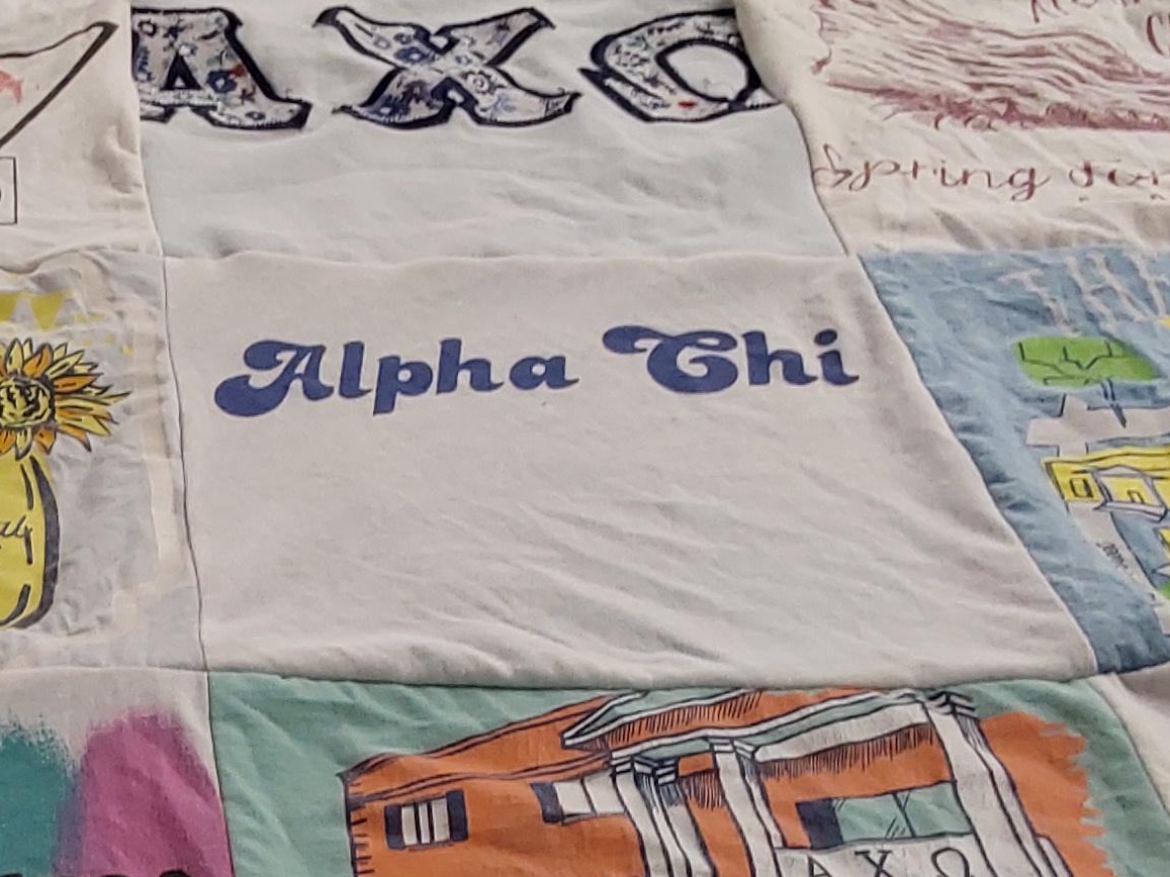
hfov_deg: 23.5
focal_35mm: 79
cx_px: -56
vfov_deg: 18.3
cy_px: 842
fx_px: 2670
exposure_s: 1/60
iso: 64
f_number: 1.9
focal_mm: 2.91
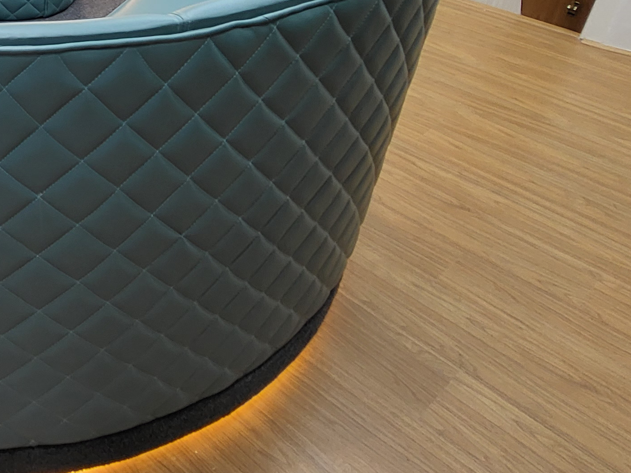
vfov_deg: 34.7
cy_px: -12
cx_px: -62
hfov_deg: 40.5
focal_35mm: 37
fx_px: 675
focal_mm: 1.74
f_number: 2.2
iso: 50
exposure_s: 1/50
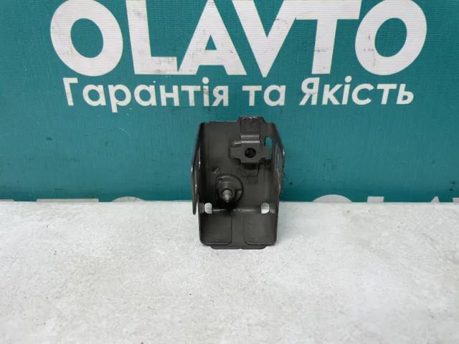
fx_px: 345
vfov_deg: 53.1
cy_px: 172
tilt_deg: -25.4
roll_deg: +1.3
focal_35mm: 26
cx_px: 230
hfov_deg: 67.3
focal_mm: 4.2
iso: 80
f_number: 1.6
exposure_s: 1/100
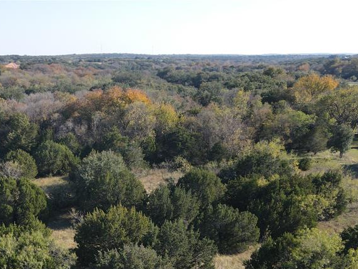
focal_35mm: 43
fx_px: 445
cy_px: 240
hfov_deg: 42.6
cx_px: 91
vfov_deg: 32.0
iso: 100
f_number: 2.8
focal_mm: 4.5
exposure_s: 1/320
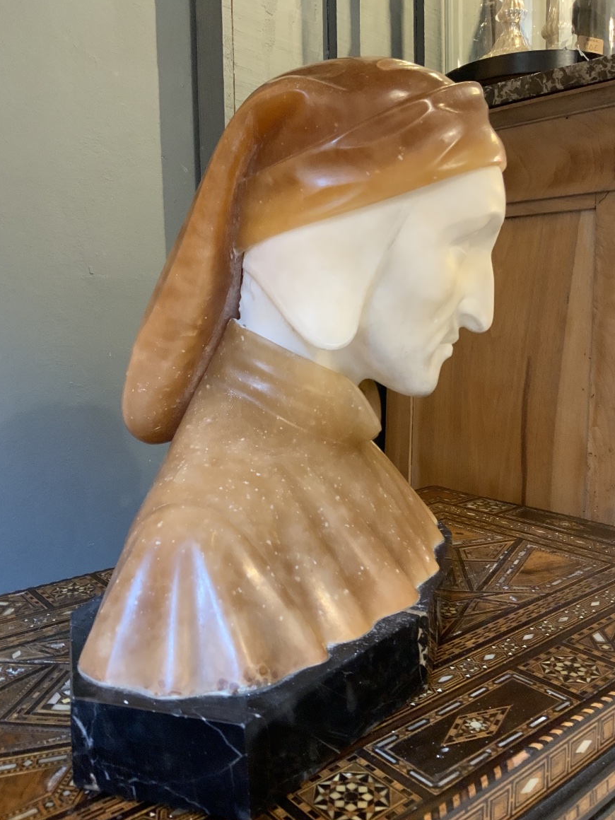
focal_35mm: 30
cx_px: 311
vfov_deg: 60.0
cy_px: 399
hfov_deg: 46.8
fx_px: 711
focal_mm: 3
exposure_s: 1/50
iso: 160
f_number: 1.8
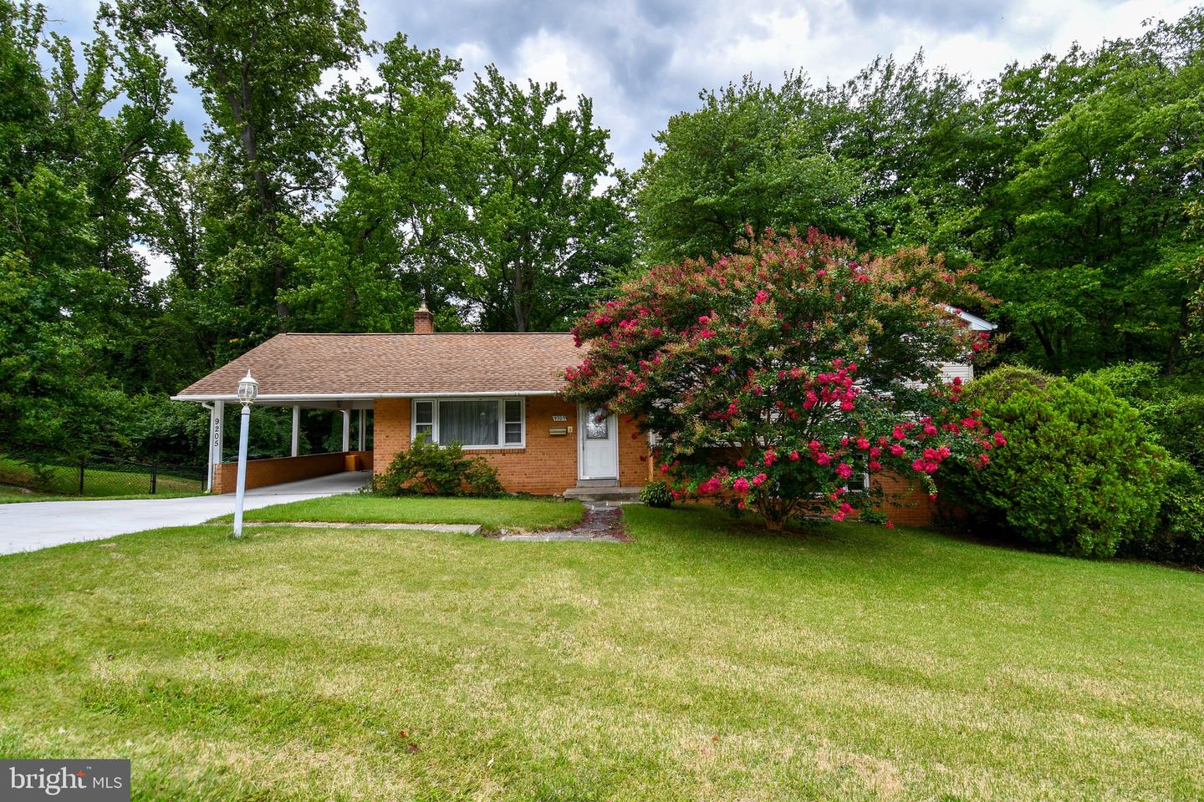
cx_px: 602
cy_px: 401
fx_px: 602
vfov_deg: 67.4
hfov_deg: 90.0
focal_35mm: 18
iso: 100
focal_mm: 12
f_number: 6.3
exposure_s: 1/160
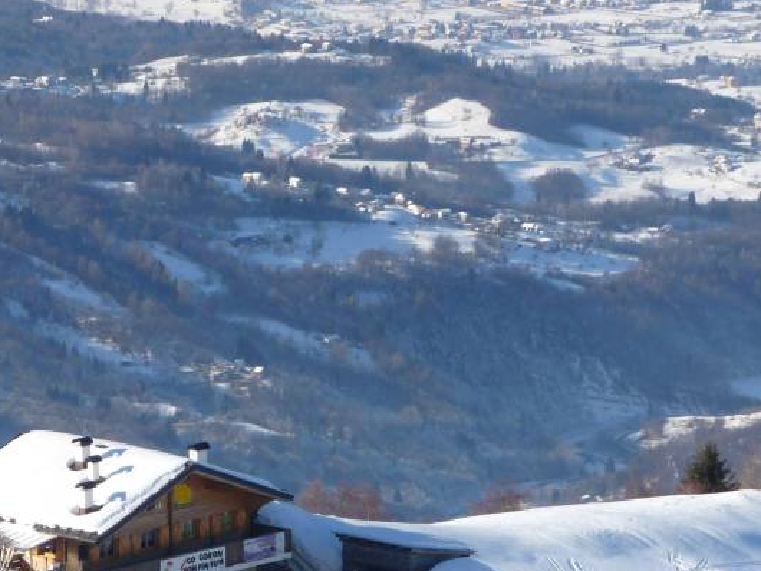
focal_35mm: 284
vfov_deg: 5.2
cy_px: 248
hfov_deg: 7.0
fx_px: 6246
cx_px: 88
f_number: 4.8
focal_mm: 25.2
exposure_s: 1/500
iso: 100
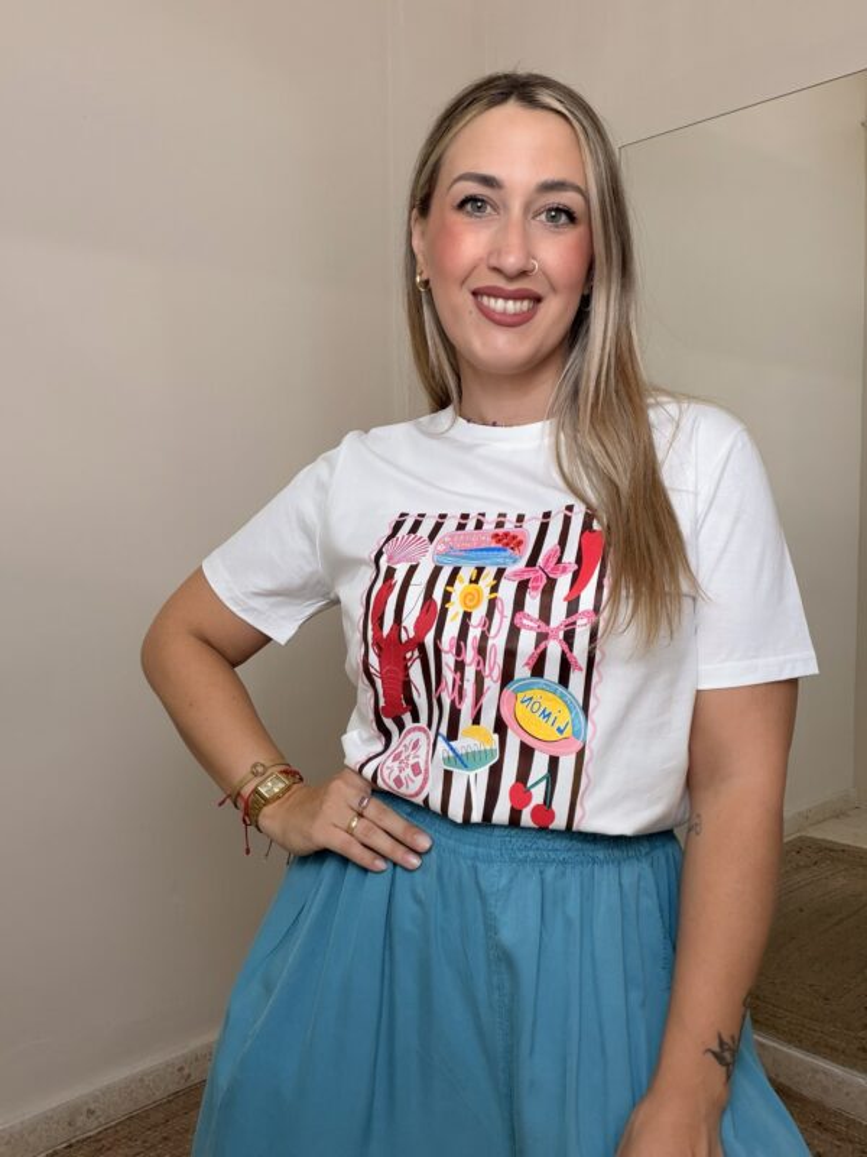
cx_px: 434
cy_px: 578
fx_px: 1002
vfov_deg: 60.0
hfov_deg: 46.8
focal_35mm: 30
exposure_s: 1/50
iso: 64
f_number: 1.9
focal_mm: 2.71
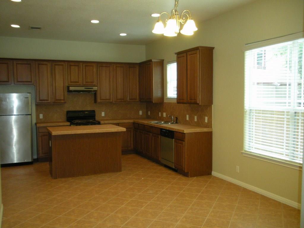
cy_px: 114
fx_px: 307
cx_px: 152
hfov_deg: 52.6
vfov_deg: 40.7
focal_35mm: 35
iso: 313
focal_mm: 6.3
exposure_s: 1/58.5
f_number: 3.5
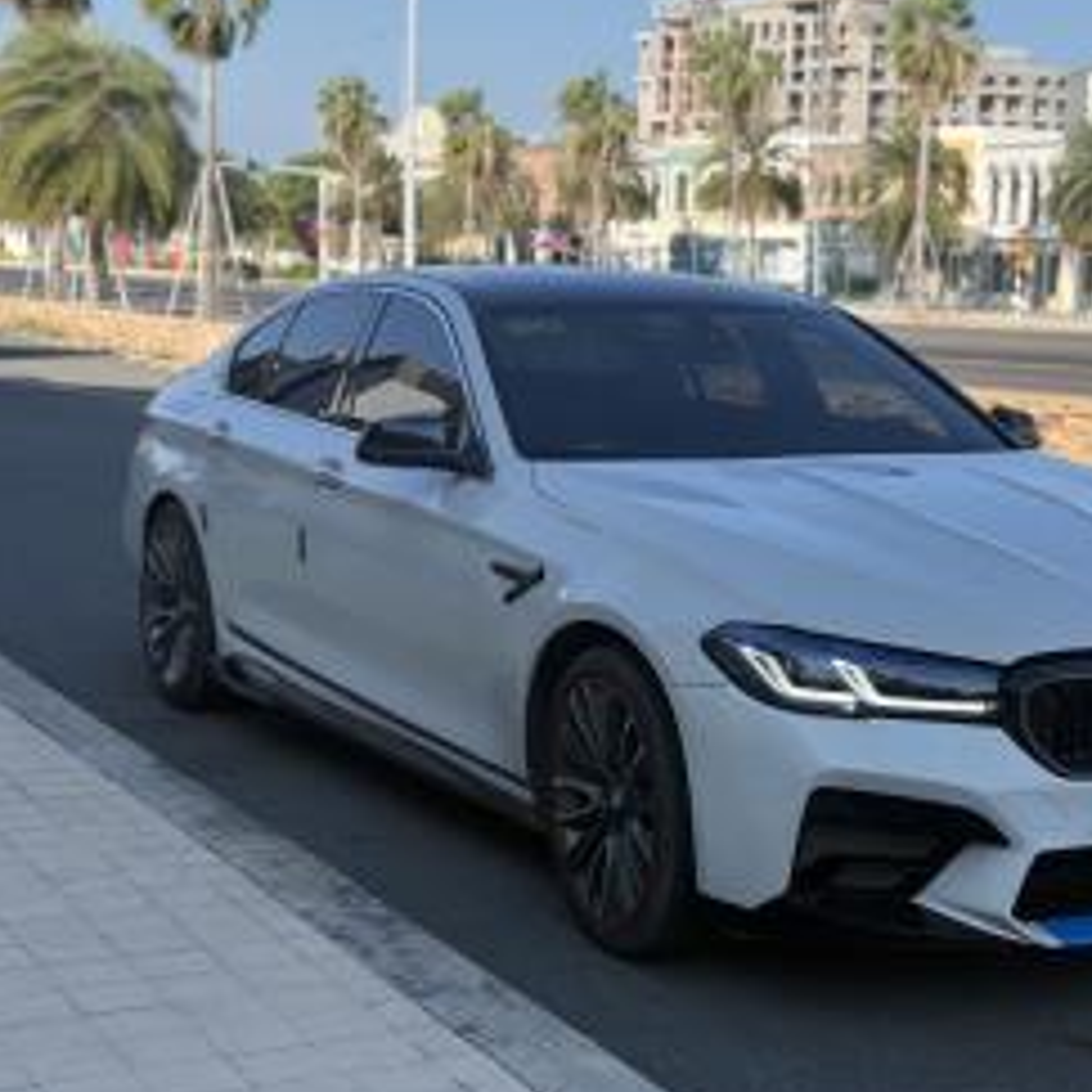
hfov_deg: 27.9
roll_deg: -1.8
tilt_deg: -6.5
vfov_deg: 28.2
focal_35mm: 61
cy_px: 521
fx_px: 2177
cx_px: 777
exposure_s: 1/3378
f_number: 1.78
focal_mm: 6.76
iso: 80
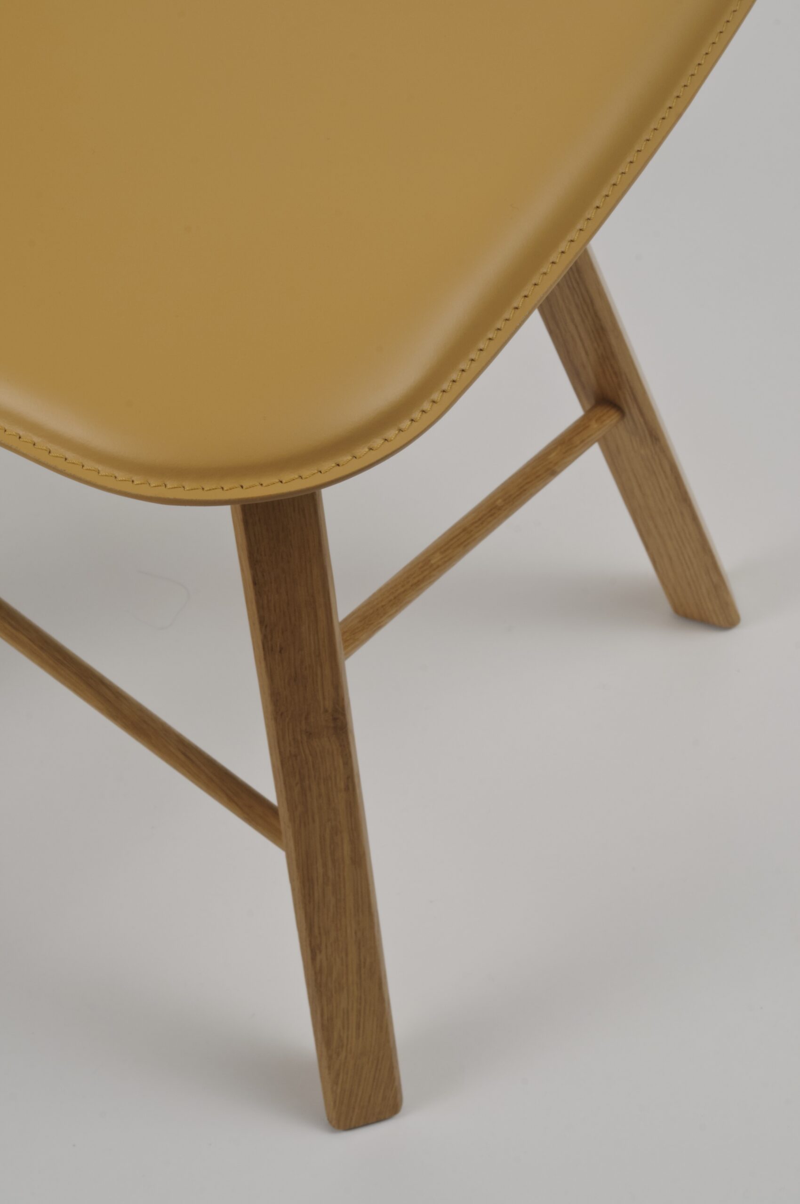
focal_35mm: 82
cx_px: 400
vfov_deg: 24.6
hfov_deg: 16.5
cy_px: 602
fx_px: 2757
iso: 200
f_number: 16
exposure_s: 1/2
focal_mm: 55
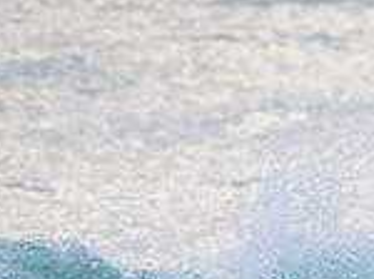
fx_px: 24648
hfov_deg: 0.9
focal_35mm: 2285
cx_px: 681
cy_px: 306
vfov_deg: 0.6
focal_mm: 500
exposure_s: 1/1250
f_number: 5.6
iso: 640
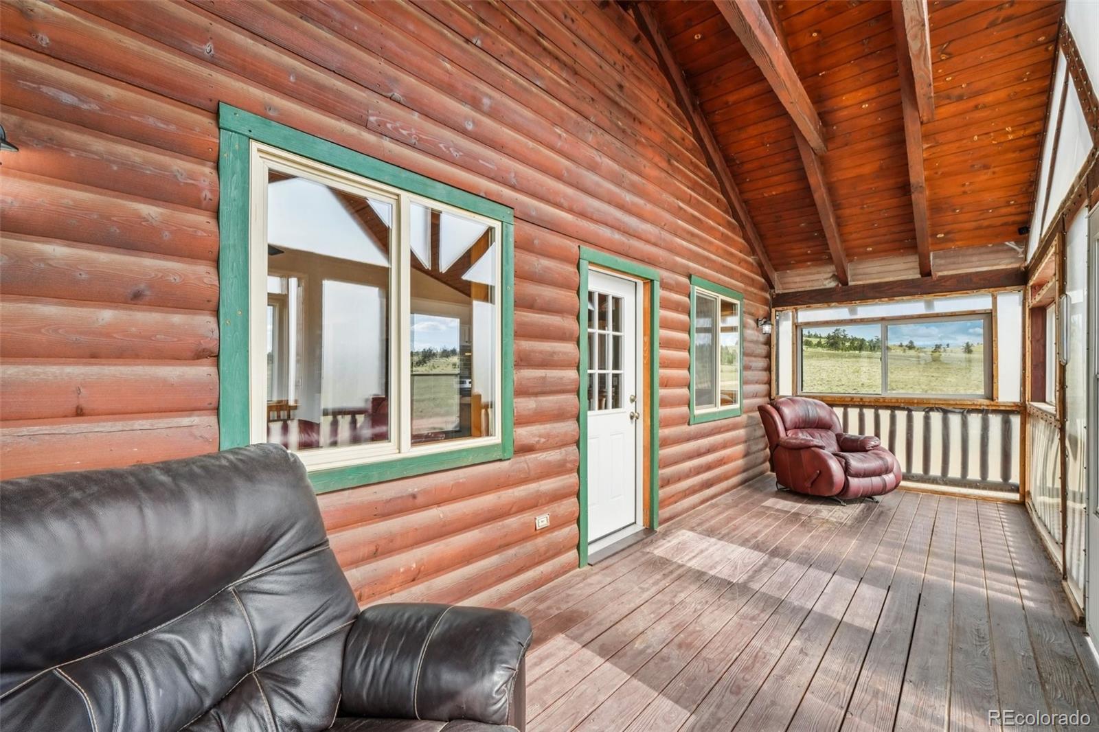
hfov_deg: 100.4
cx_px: 550
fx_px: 458
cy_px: 366
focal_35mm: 15
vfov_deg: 77.3
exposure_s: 1/80
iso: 800
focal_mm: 10
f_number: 8
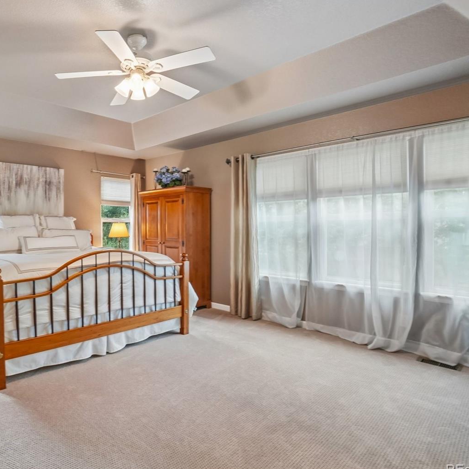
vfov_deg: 74.8
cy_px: 234
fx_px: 307
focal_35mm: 20
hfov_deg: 72.4
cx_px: 153
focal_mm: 10
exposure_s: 1/5
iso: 400
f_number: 8
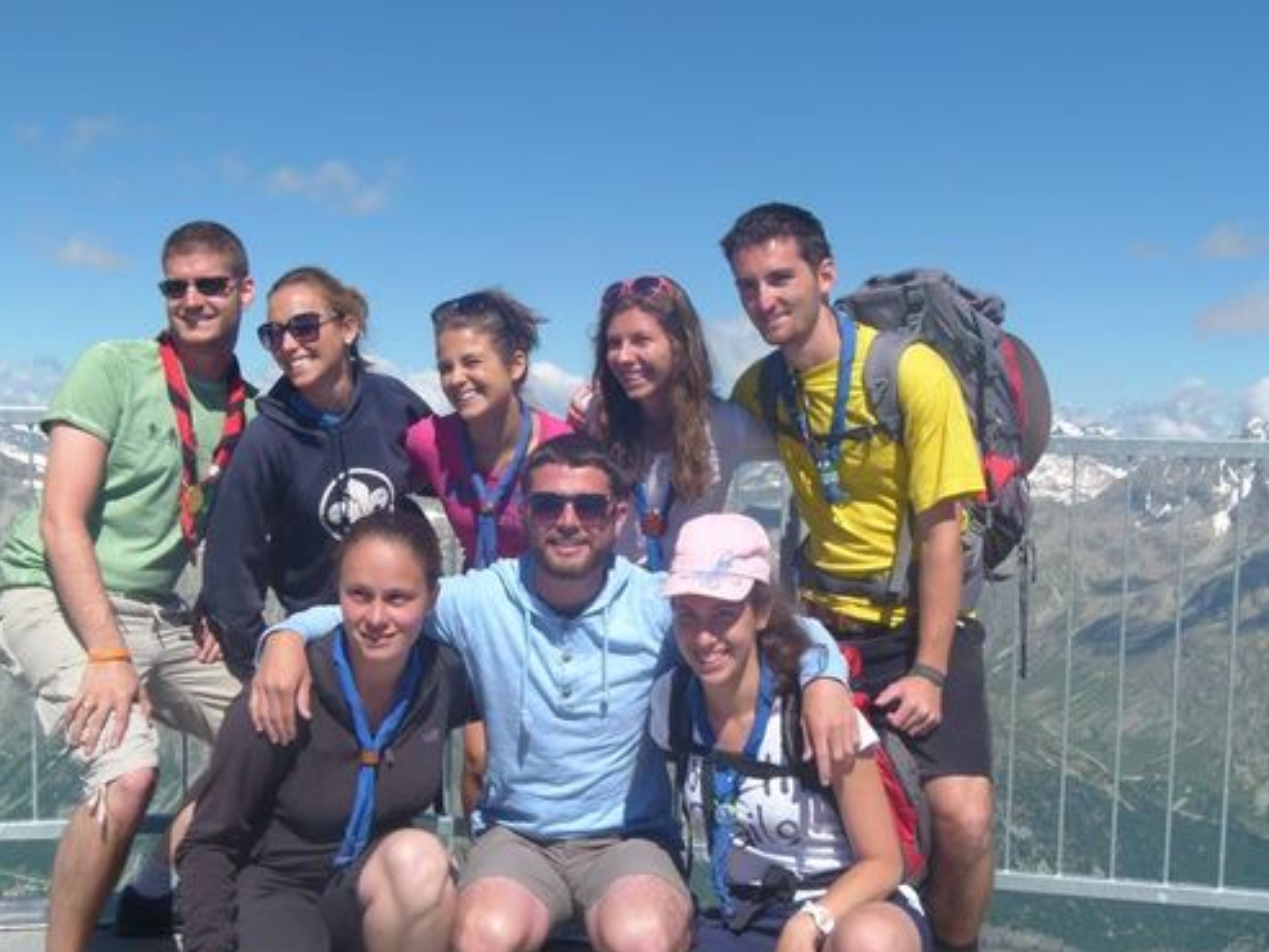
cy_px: 569
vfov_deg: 32.1
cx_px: 662
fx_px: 1650
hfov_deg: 42.1
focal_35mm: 45
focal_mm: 6.7
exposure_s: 1/1300
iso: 100
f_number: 4
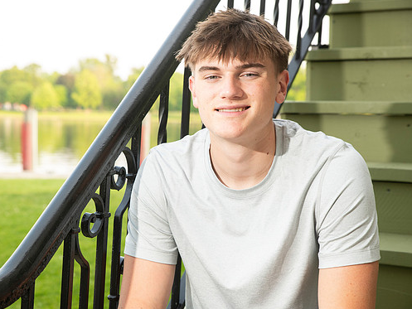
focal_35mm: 73
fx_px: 869
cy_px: 159
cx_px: 177
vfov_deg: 20.2
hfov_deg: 26.6
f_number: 5.6
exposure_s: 1/160
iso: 320
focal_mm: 65
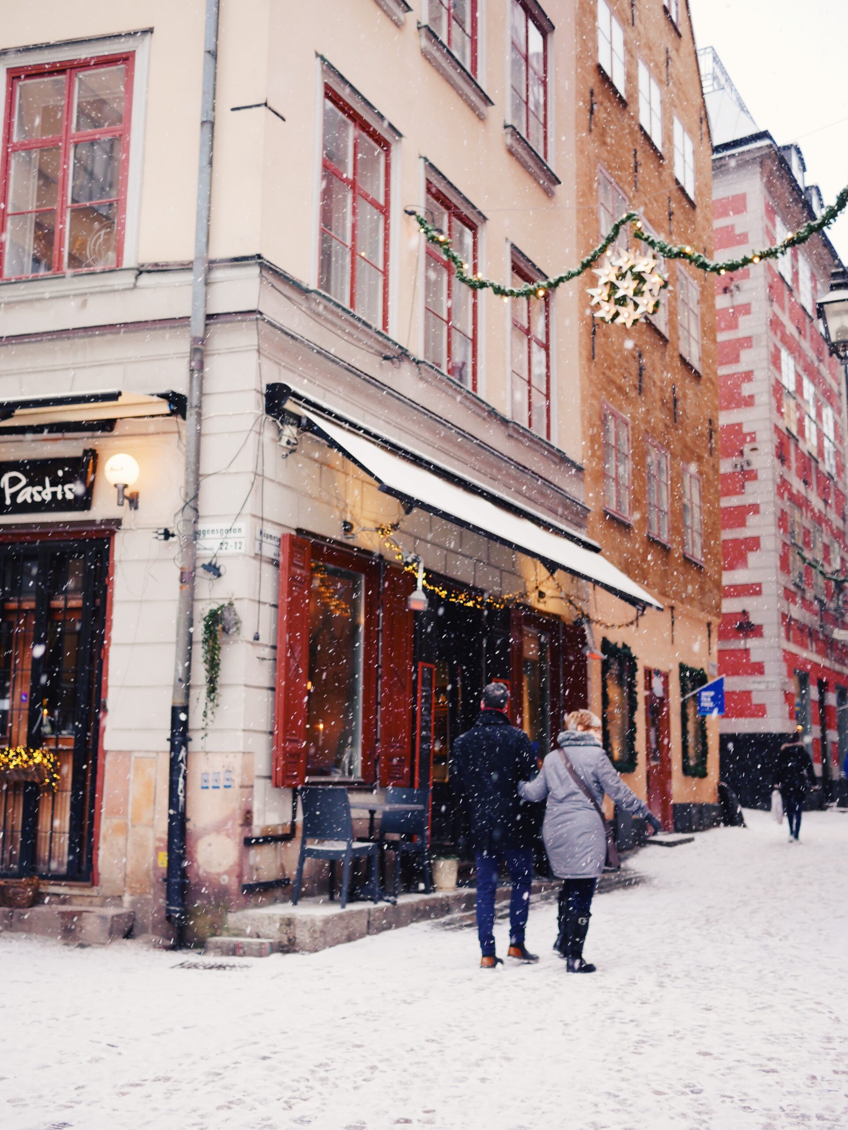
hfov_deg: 36.0
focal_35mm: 40
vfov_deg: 46.8
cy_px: 565
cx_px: 424
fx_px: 1306
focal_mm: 20
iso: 200
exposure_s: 1/160
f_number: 2
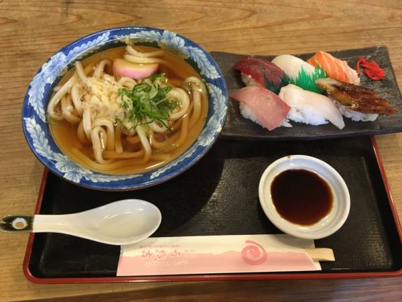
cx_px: 201
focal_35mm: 29
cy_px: 151
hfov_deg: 61.7
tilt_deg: -62.1
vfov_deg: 48.2
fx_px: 337
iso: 200
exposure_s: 1/24
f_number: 2.2
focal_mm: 4.15
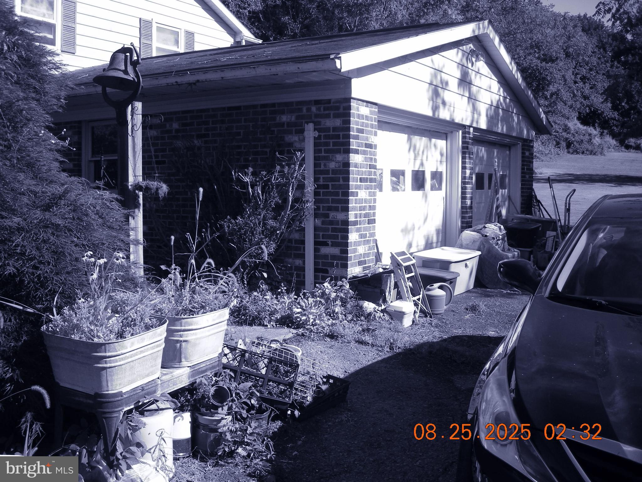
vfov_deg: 37.7
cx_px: 321
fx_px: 705
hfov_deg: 49.0
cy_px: 241
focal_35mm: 38
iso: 50
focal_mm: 6.3
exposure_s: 1/434
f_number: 3.2
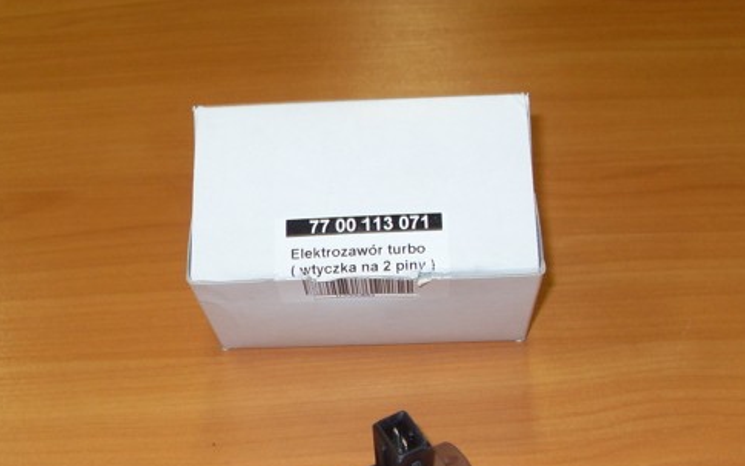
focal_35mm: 49
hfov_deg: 41.1
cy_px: 366
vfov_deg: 25.9
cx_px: 359
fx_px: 995
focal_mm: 6.3
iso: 100
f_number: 2.8
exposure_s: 1/45
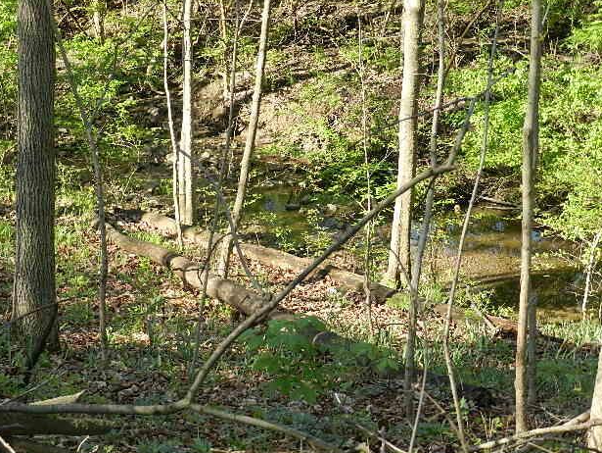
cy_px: 226
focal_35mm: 104
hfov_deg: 18.9
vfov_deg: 14.2
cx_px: 293
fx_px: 1810
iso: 160
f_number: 4.6
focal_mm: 17.7
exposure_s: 1/125
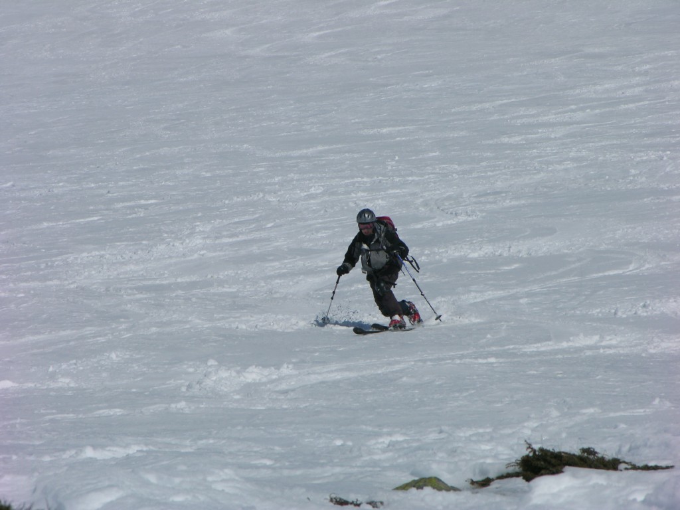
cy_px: 255
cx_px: 340
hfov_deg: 7.1
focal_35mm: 280
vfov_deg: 5.3
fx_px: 5500
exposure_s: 1/607
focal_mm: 71.2
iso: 50
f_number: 7.4
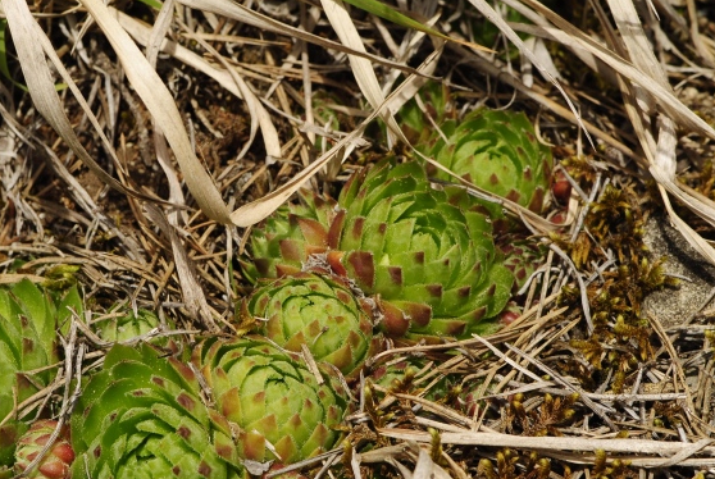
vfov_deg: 7.5
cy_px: 286
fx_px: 3635
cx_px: 255
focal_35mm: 183
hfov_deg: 11.2
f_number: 9
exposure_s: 1/250
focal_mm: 85
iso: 100
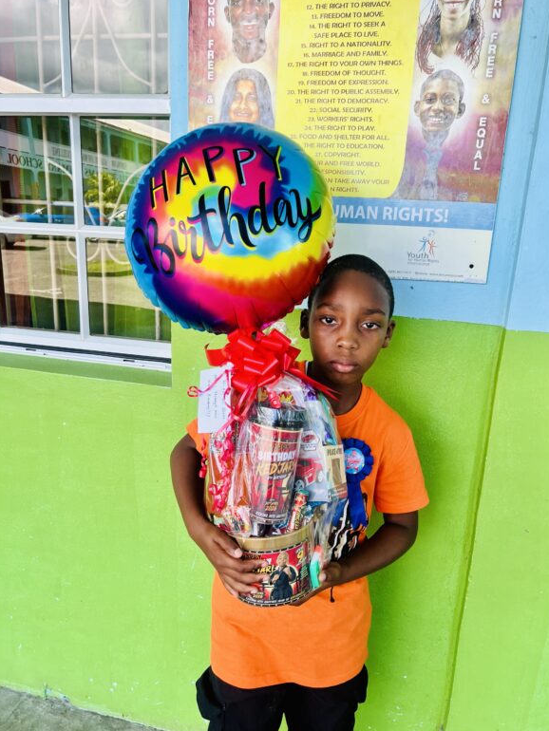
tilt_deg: -9.0
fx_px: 571
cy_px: 374
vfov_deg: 65.3
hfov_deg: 51.4
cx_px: 282
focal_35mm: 27
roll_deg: -0.7
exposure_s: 1/411
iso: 50
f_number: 1.5
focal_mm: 5.7
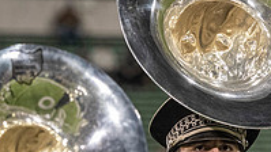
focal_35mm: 469
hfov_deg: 4.6
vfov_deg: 2.6
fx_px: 3371
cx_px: 173
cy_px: 231
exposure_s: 1/500
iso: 1250
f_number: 2.8
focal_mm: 103
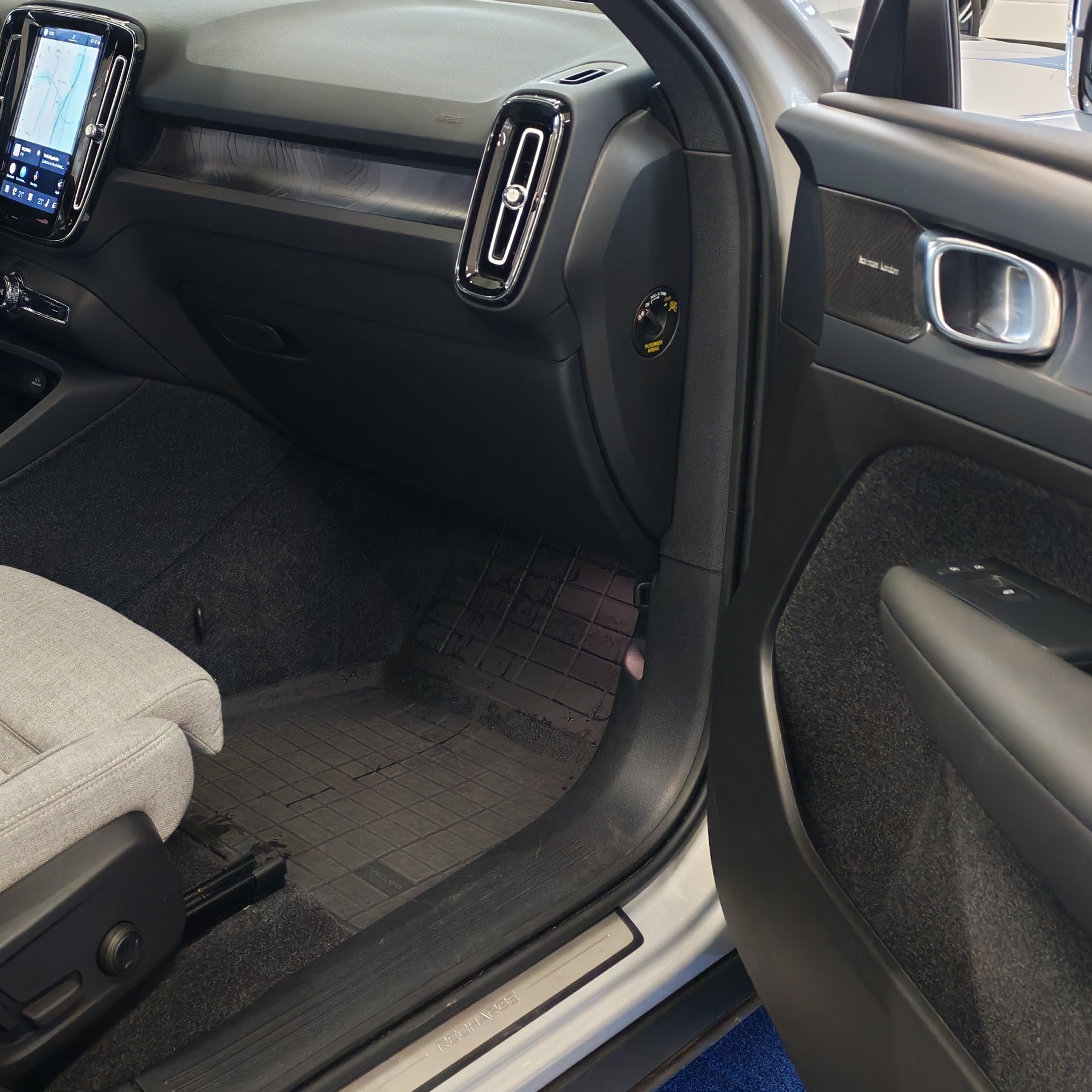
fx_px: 1713
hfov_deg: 34.8
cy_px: 542
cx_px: 321
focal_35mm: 48
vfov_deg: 35.4
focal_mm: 6.12
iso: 800
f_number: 1.9
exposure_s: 1/100
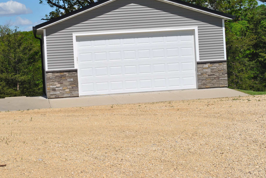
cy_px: 67
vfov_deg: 15.2
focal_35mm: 90
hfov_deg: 22.6
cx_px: 111
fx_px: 666
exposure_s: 1/400
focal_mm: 48
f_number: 10
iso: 100
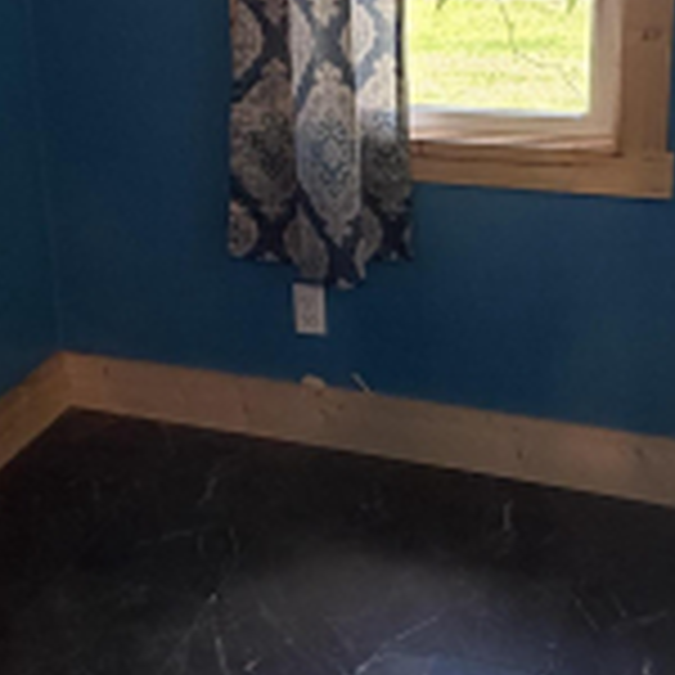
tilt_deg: -15.7
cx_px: 259
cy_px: 162
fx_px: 1213
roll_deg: +4.3
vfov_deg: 30.5
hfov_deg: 31.0
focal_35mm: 55
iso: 320
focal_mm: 2.22
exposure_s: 1/79
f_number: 2.2
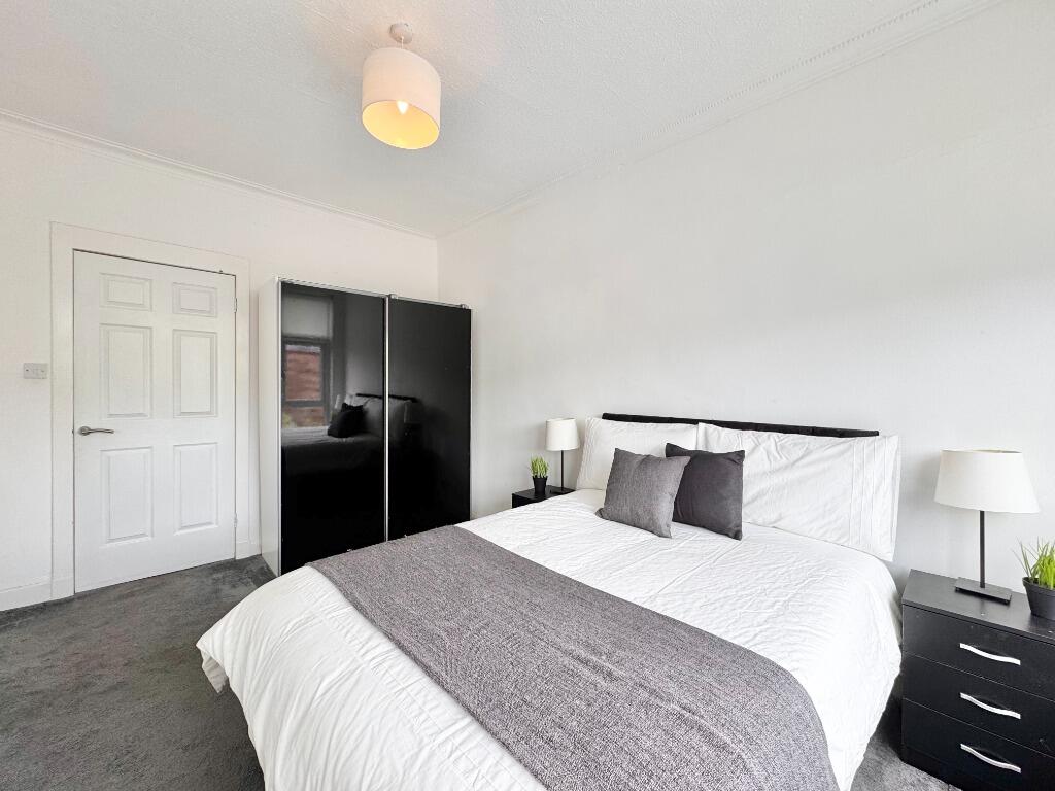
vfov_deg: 85.7
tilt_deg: -1.1
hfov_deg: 102.1
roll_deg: -0.7
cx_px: 528
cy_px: 396
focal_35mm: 14
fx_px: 427
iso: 50
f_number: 2.2
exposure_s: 1/100
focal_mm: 2.22
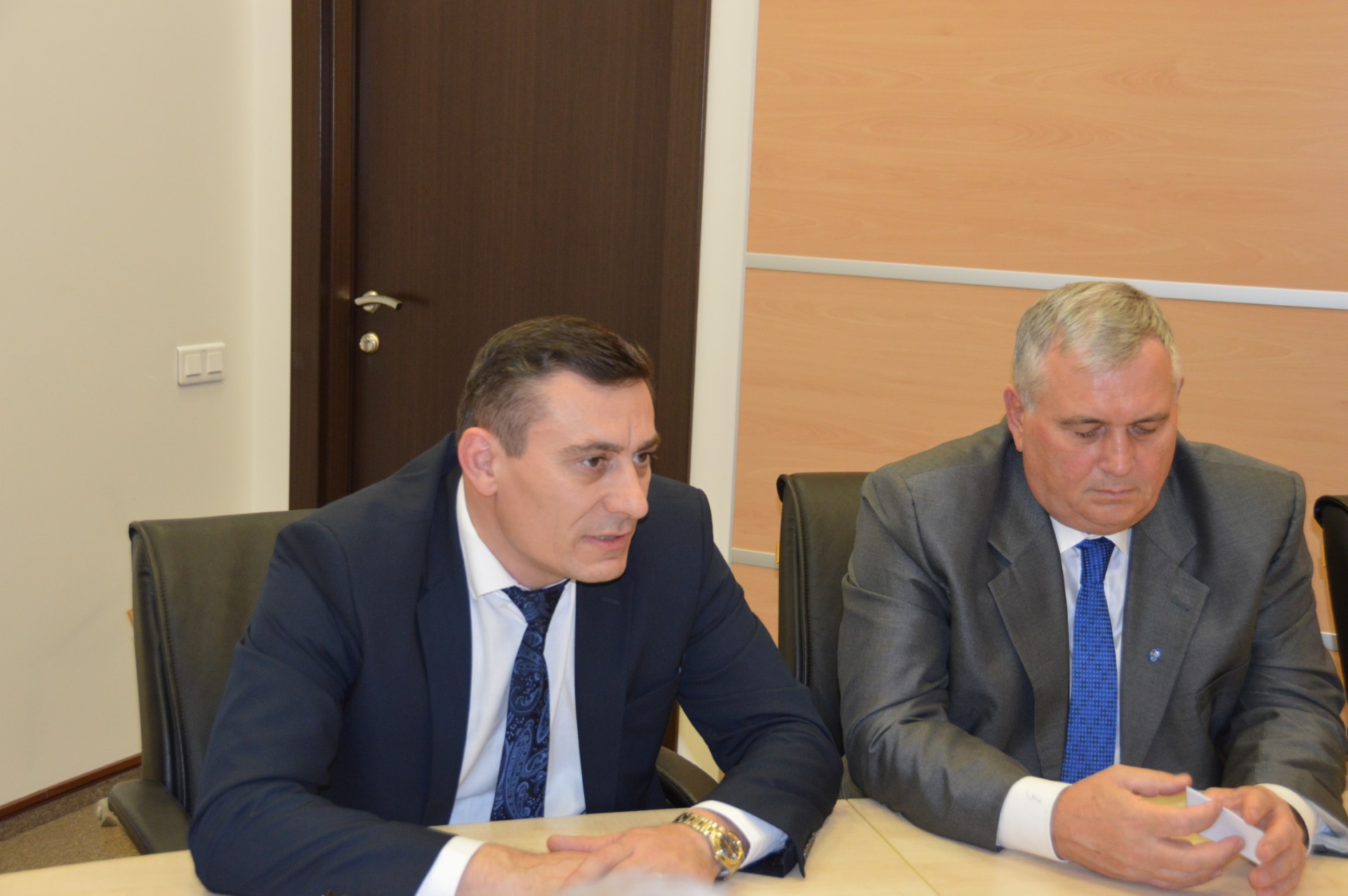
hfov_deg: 37.9
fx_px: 1964
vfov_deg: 25.7
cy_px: 448
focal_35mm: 52
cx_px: 674
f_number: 4.2
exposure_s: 1/60
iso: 1000
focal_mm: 35
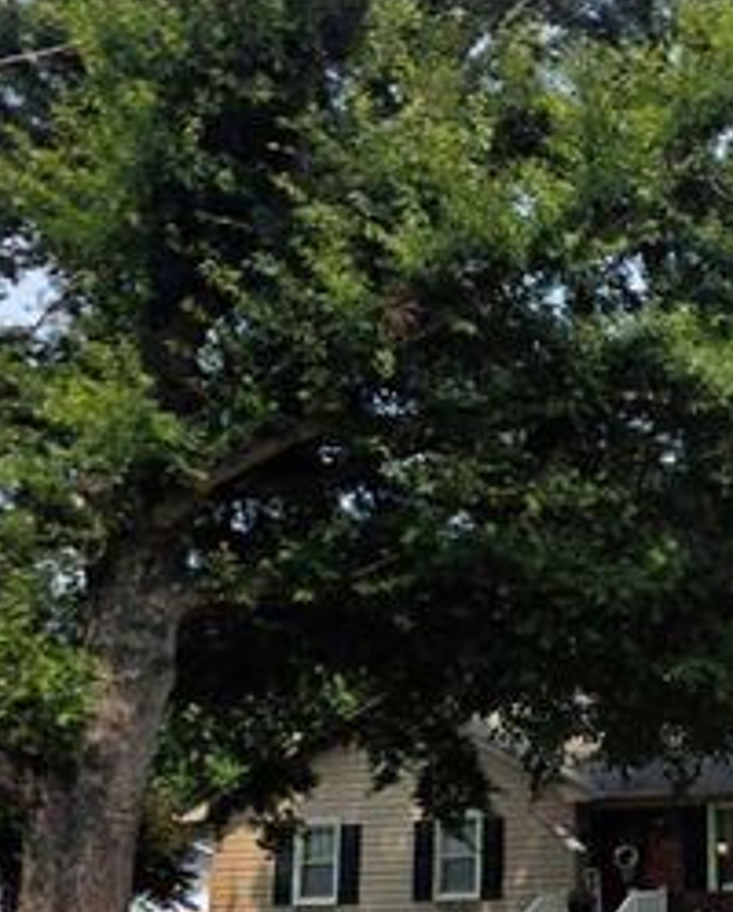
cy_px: 676
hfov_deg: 29.0
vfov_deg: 40.0
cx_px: 876
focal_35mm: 45
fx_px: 1217
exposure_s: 1/5000
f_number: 1.7
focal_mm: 6.3
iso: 80
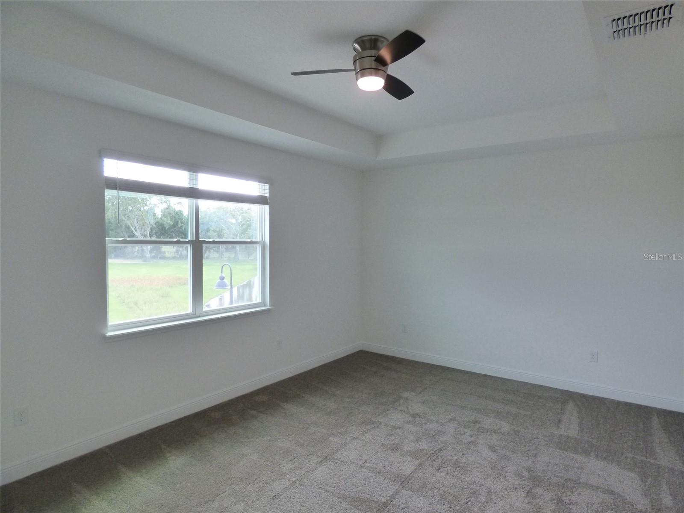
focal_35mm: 20
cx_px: 342
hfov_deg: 81.7
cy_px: 256
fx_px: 395
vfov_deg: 66.0
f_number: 2.8
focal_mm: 3.58
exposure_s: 1/100
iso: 250
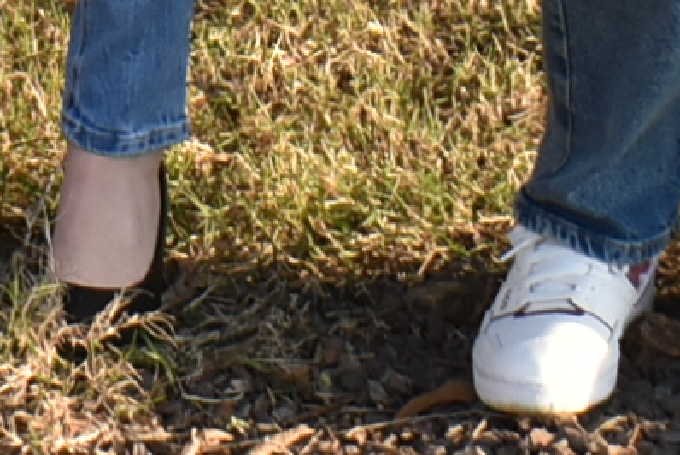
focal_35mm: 293
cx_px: -335
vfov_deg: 4.5
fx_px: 5538
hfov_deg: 6.9
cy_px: -1059
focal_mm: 26
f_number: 8
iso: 560
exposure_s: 1/500
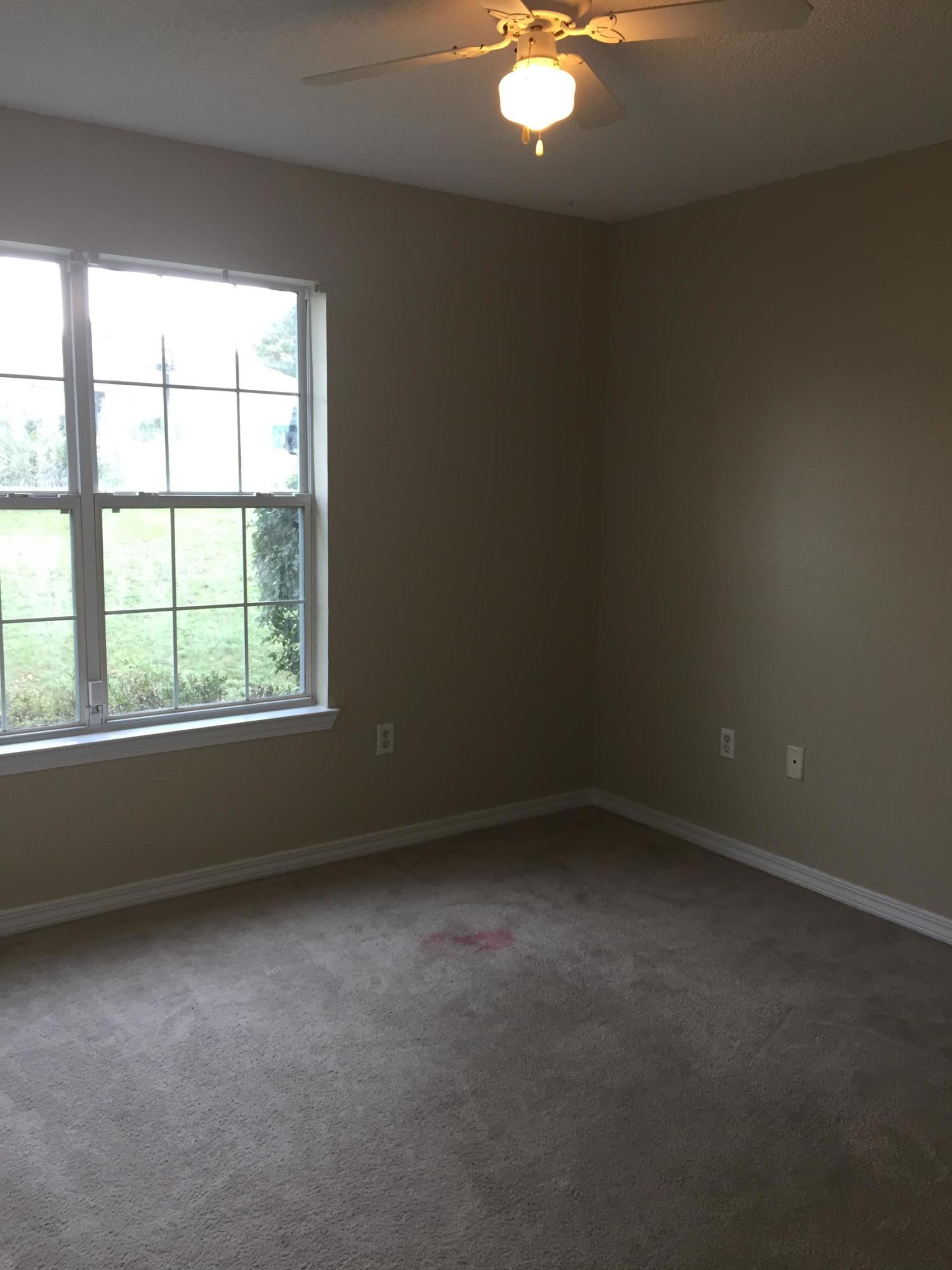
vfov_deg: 61.7
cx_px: 476
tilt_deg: -7.5
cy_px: 635
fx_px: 1063
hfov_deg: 48.2
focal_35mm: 29
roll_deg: -0.6
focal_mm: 4.15
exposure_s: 1/30
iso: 64
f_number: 2.2
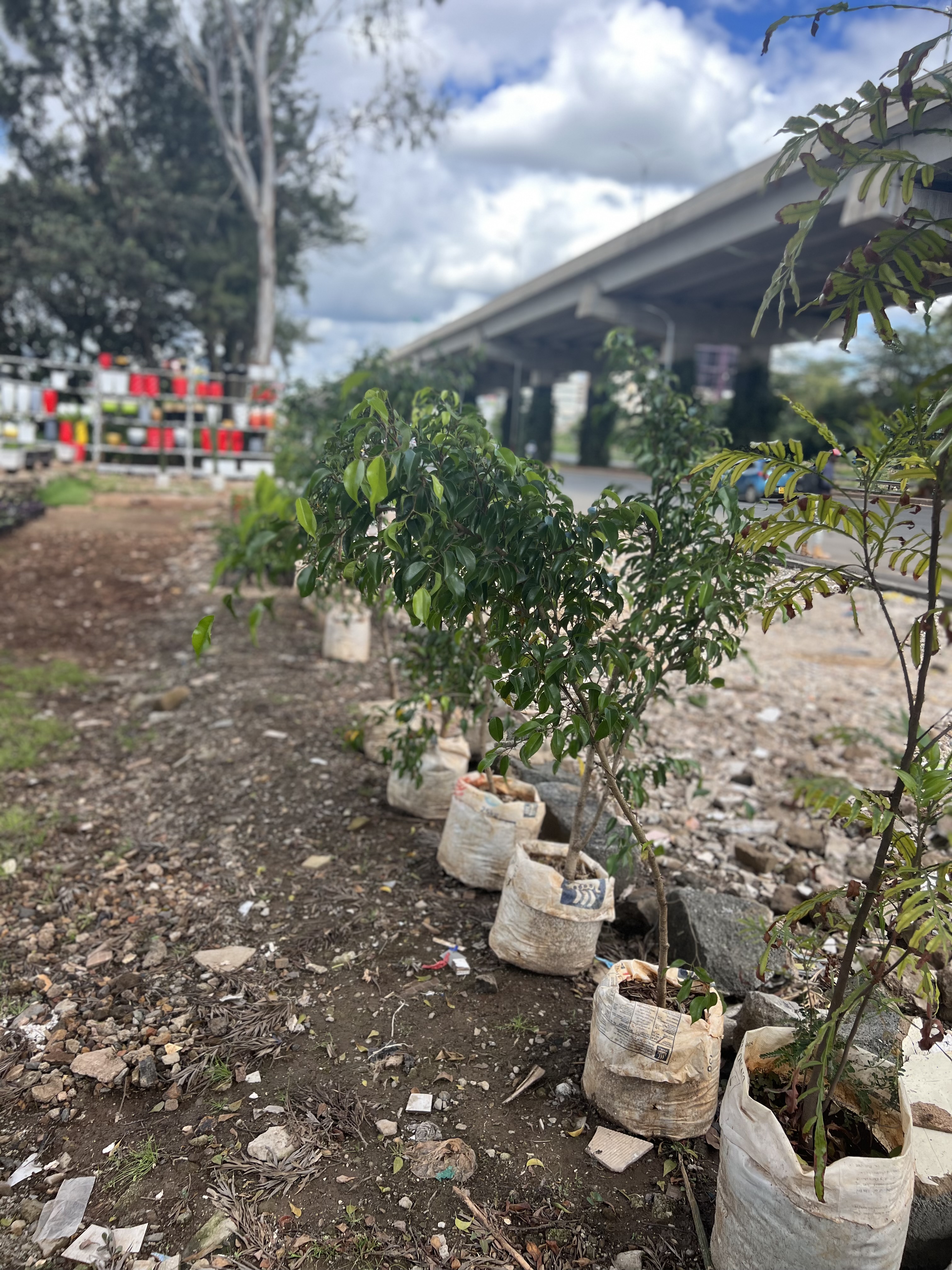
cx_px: 476
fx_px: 953
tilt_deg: -11.4
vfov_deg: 67.3
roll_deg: -2.6
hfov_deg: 53.1
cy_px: 635
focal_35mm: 26
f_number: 1.5
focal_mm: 5.7
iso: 50
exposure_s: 1/924
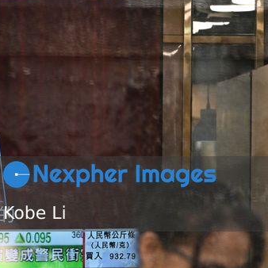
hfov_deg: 3.7
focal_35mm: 476
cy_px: 147
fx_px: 4169
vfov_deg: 3.7
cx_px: -75
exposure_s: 1/200
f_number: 8
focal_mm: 185
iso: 1400
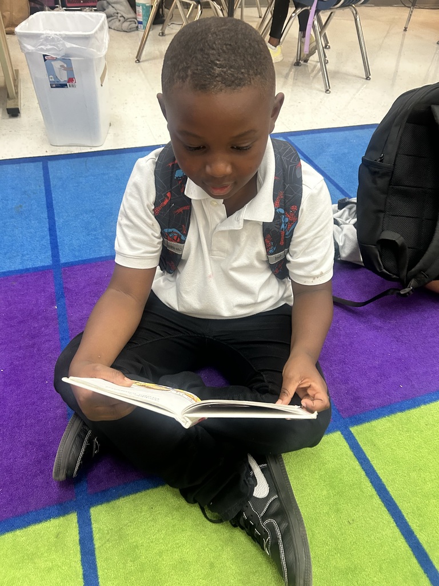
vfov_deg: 67.3
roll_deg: -4.7
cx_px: 220
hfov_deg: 53.1
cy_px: 293
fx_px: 440
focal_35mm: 26
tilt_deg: -39.8
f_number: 1.5
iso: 320
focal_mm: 5.7
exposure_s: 1/60
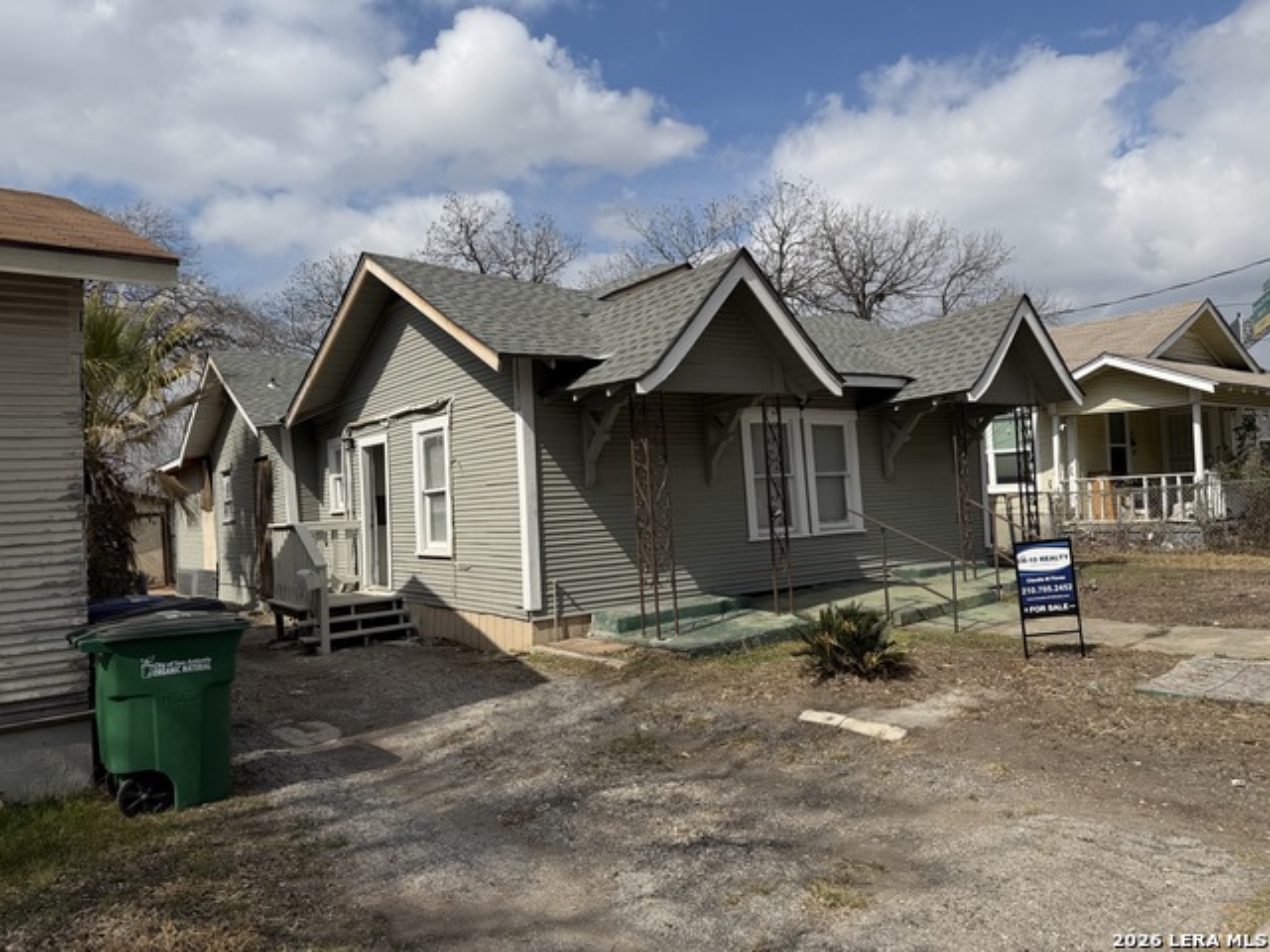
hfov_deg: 71.6
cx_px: 635
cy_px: 476
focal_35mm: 24
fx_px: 881
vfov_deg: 56.8
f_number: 1.78
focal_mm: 6.76
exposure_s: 1/9091
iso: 80
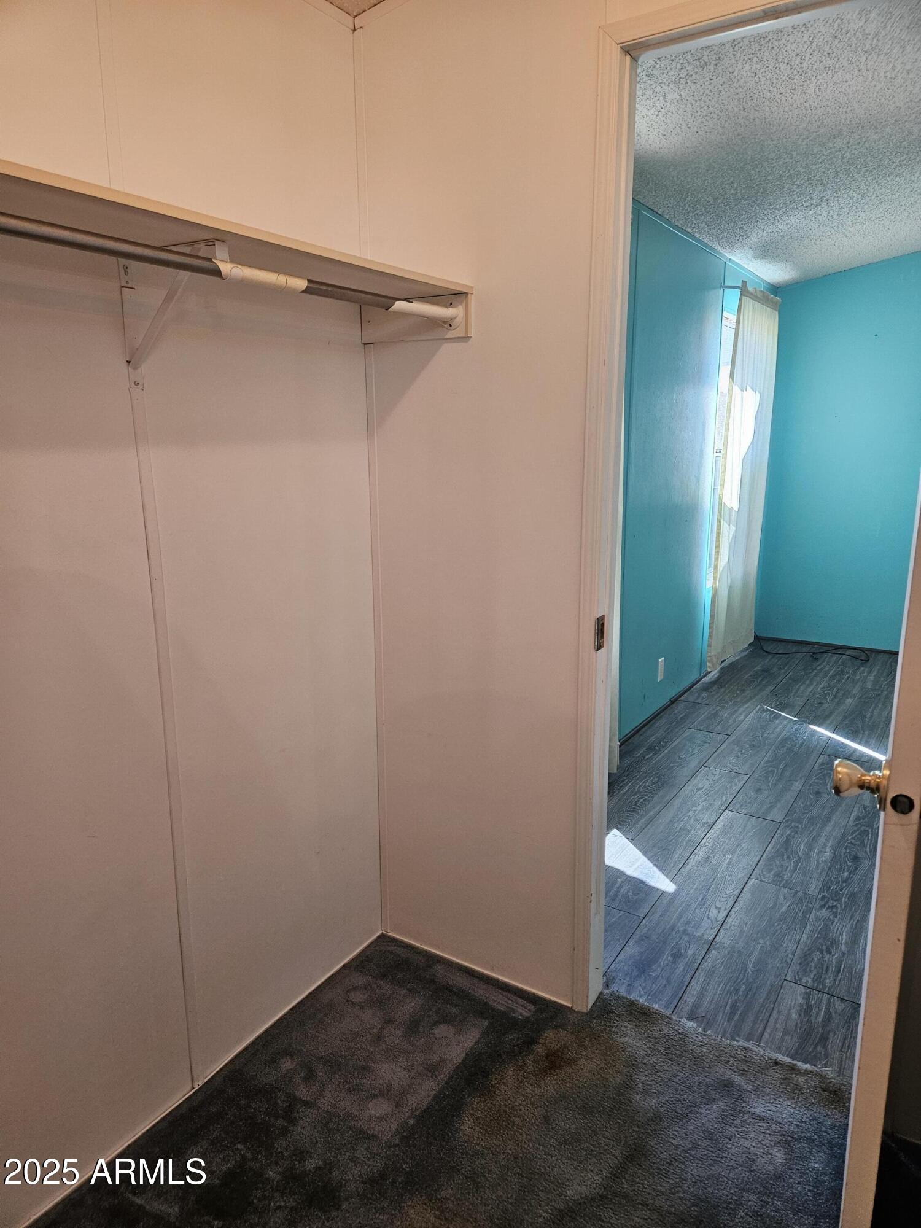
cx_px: 460
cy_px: 614
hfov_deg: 58.9
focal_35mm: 23
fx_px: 816
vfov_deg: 73.9
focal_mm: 5.4
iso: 200
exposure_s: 1/120
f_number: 1.8
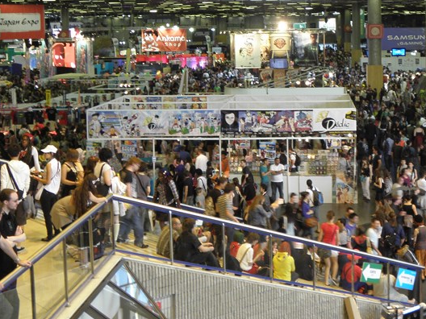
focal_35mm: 66
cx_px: 265
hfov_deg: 29.3
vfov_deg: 22.0
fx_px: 812
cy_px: 74
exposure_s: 1/20
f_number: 3.1
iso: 125
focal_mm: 6.07
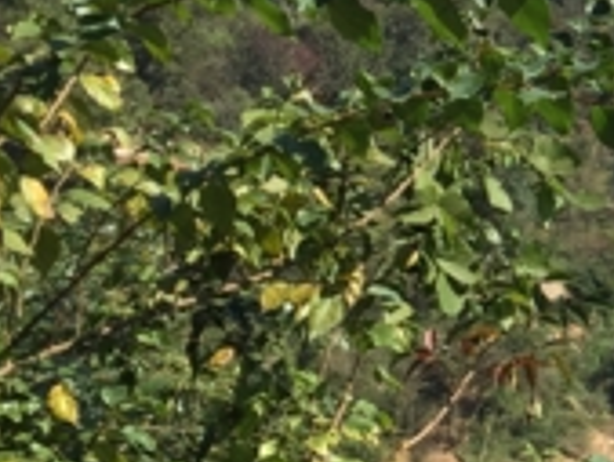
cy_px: 236
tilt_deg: -8.1
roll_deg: -1.1
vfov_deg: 10.8
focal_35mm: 137
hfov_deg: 12.7
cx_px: 1210
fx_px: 2432
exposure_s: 1/1647
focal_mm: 4.15
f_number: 2.2
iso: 32
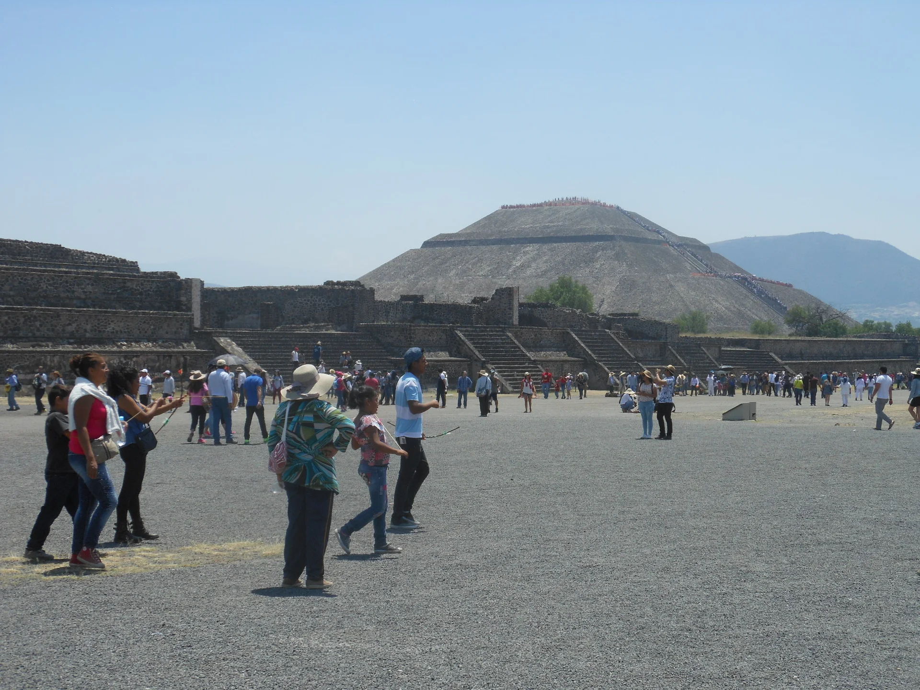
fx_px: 1754
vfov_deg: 22.3
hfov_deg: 29.4
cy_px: 345
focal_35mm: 66
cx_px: 460
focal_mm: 11.7
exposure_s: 1/800
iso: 80
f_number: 4.3
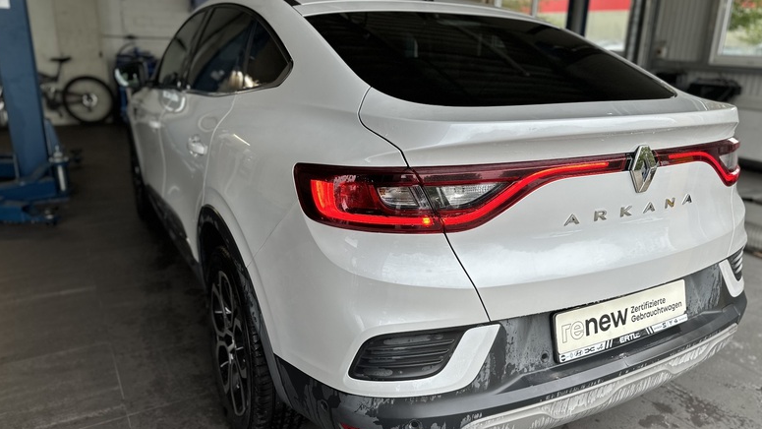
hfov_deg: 69.9
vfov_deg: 42.9
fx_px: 546
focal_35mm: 27
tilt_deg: -16.5
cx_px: 384
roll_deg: -1.4
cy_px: 216
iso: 50
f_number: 1.78
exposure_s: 1/100
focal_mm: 6.86
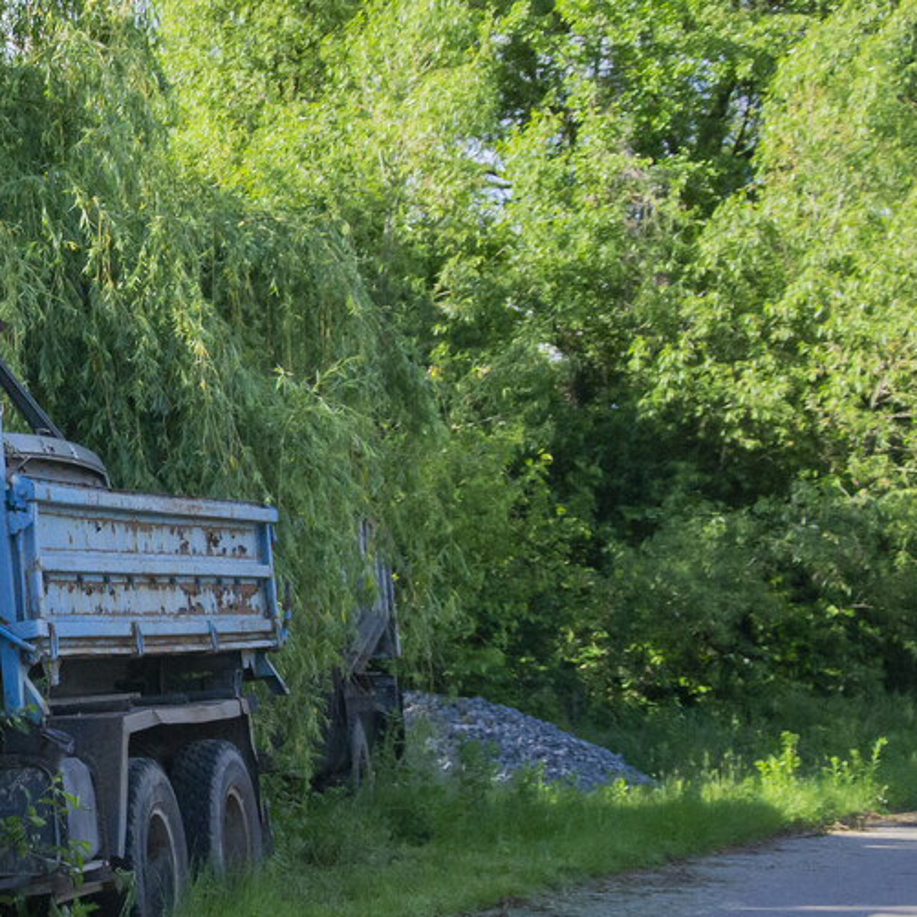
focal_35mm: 120
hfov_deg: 13.9
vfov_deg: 14.5
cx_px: -291
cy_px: 498
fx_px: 3601
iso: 2000
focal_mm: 35
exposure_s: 1/2500
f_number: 5.6
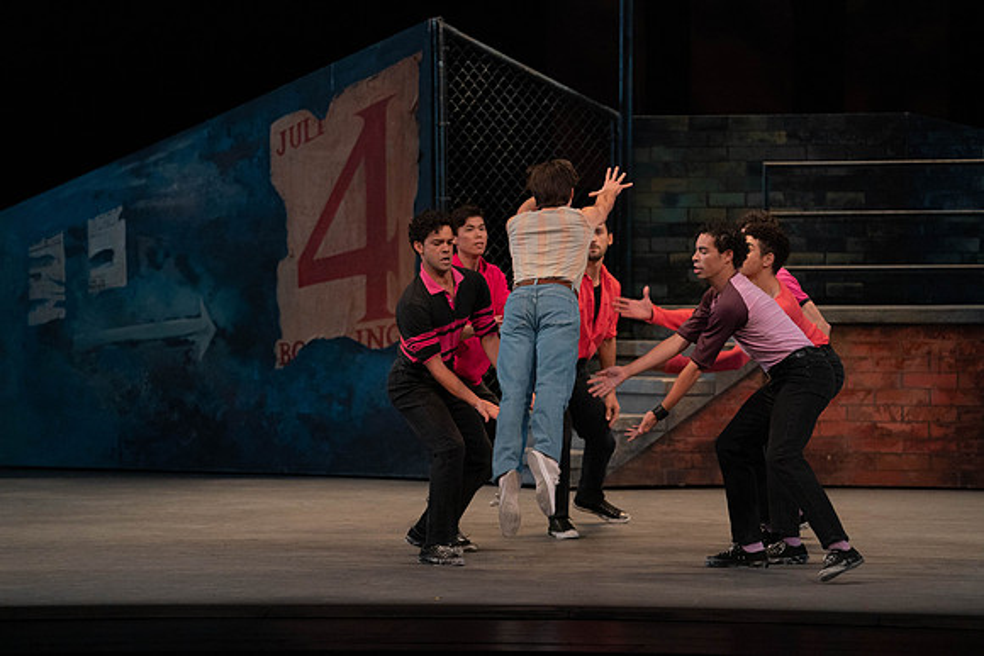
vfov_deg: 7.0
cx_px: 492
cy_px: 328
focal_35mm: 197
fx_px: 5386
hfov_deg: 10.4
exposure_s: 1/400
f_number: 4.5
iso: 3200
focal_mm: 197
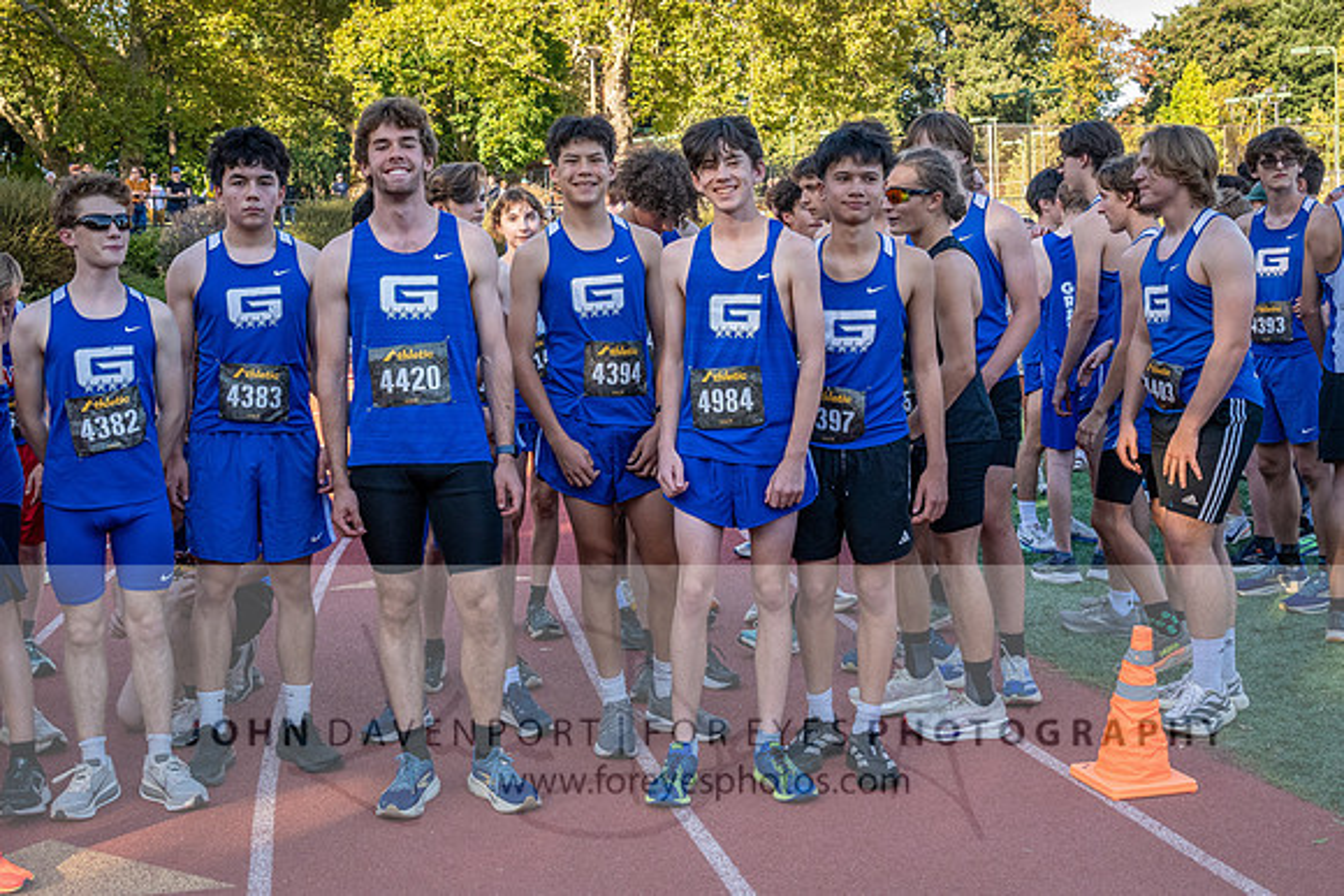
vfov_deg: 30.3
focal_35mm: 44
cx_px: 590
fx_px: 1653
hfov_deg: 44.2
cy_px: 393
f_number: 5.6
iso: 1000
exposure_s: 1/800
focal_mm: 24
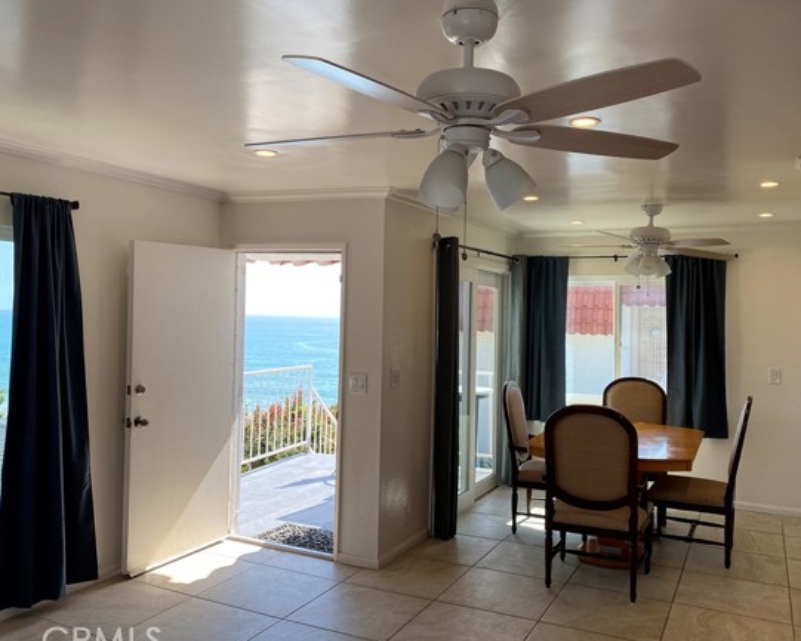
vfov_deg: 48.5
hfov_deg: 58.8
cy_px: 306
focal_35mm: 30
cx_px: 413
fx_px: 711
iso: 32
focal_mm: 4.25
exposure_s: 1/299
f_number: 1.8
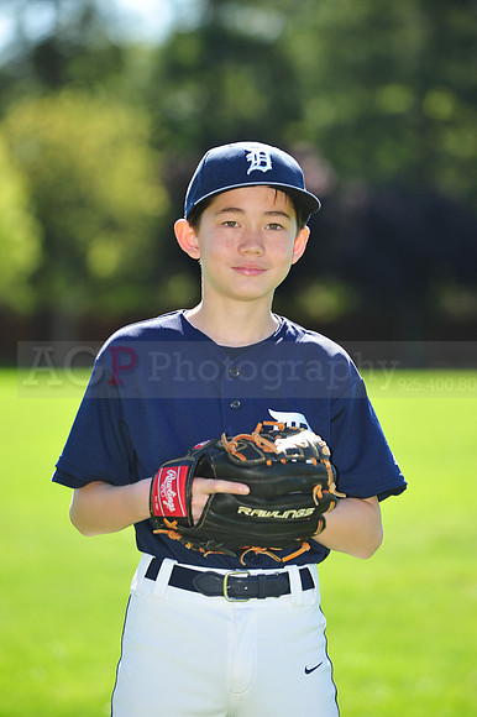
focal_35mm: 200
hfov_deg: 6.9
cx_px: 238
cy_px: 358
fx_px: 3979
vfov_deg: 10.3
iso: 320
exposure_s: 1/640
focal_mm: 200
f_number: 5
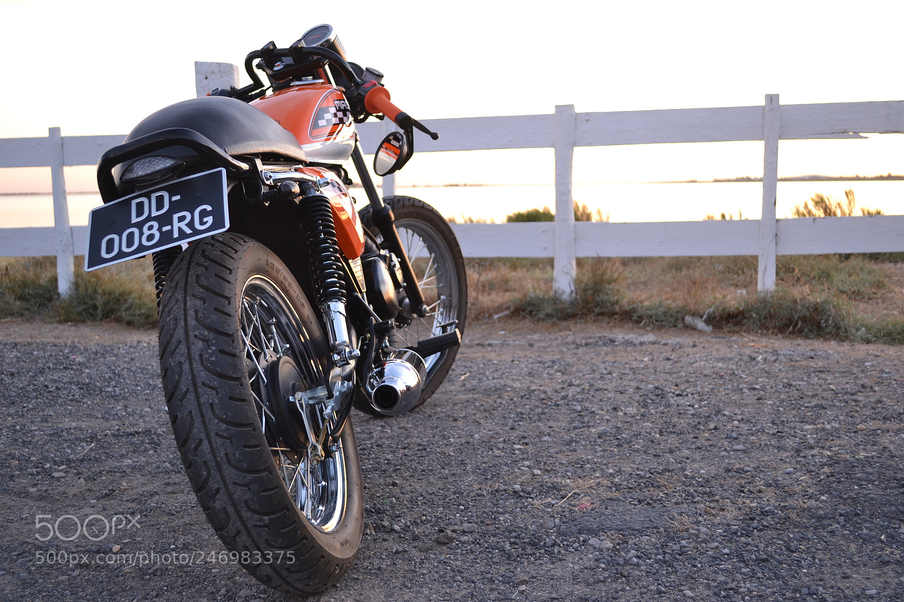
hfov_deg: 45.0
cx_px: 452
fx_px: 1092
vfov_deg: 30.8
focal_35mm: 44
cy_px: 301
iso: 100
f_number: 4.5
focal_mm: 29
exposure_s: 1/6
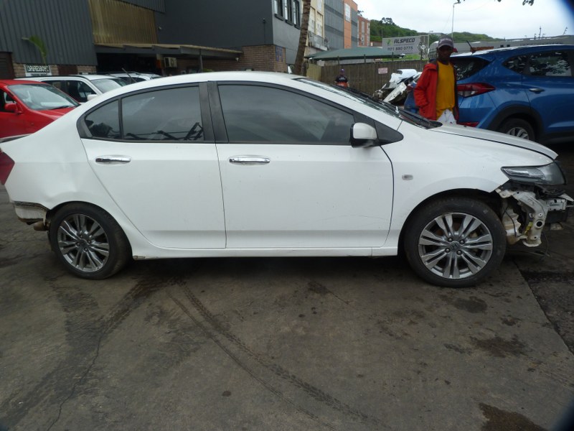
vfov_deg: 54.9
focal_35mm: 25
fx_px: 415
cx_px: 287
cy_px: 216
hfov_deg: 69.4
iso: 80
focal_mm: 4.5
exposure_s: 1/125
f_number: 4
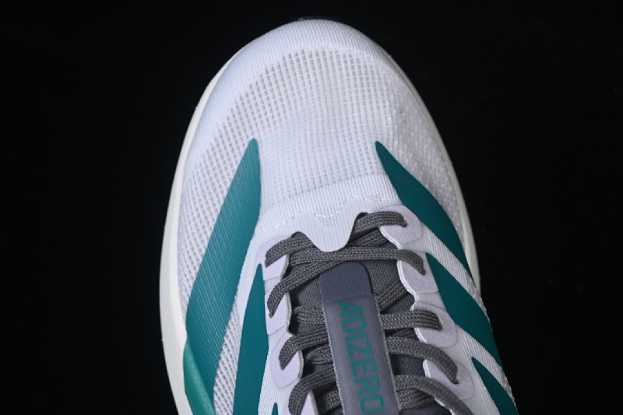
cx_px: 312
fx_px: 1298
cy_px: 208
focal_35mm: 75
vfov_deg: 18.2
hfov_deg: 27.0
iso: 160
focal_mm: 50
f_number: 7.1
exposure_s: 1/100
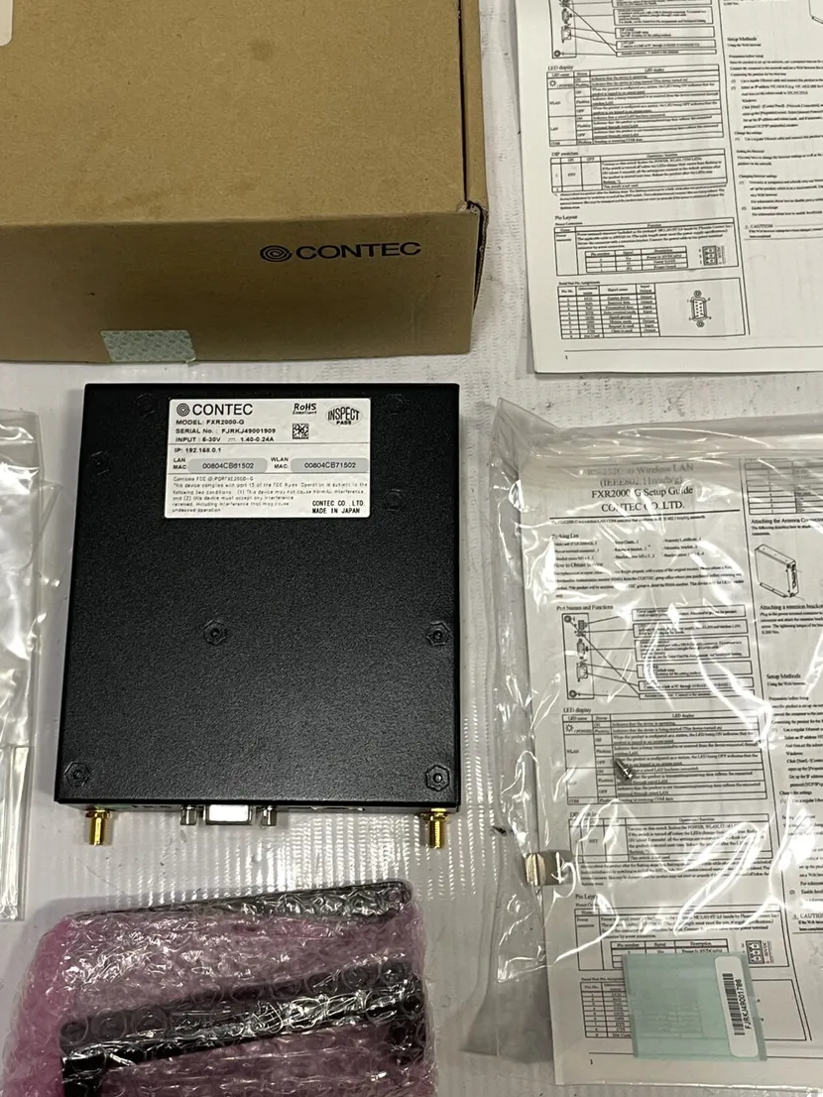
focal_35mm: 47
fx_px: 1489
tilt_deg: -74.0
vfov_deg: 40.3
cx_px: 365
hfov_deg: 30.9
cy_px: 455
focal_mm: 4.2
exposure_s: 1/60
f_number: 1.6
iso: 125
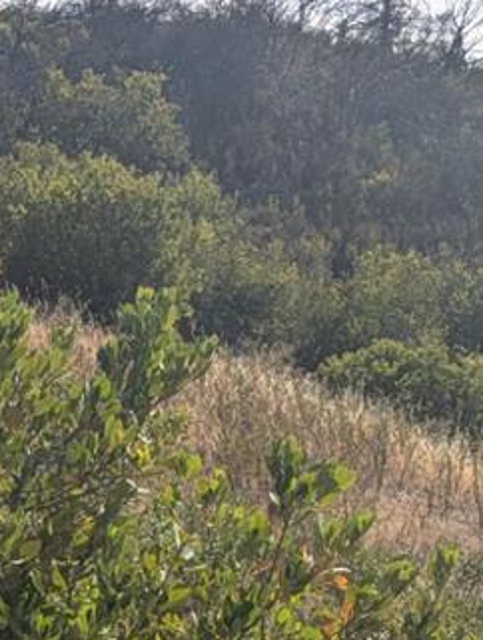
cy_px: 757
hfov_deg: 12.3
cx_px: -346
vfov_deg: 16.8
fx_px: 2077
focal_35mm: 112
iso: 36
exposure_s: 1/2096
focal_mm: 6.81
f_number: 1.85
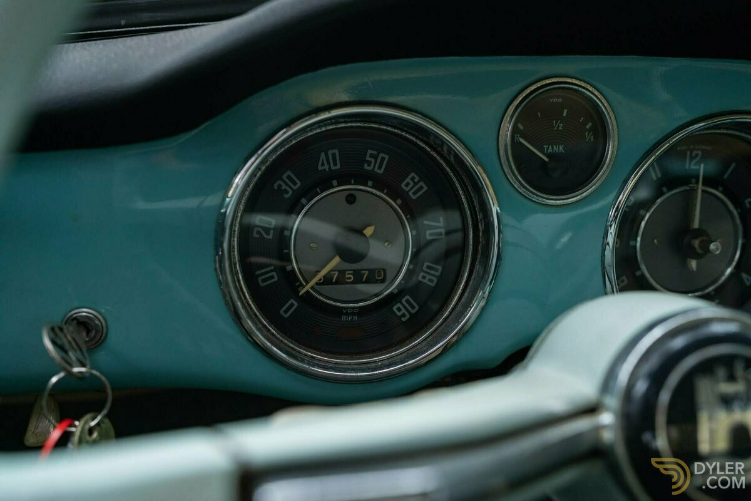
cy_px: 251
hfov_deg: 51.4
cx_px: 361
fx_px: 780
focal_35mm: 37
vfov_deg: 35.6
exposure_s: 1/20
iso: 640
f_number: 4.5
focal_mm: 35
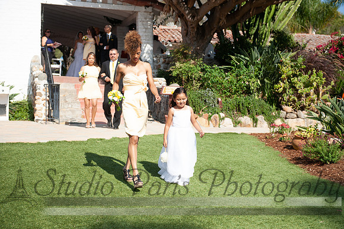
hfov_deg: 32.4
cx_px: 172
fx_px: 592
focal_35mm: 62
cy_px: 114
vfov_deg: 21.9
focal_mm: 62
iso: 200
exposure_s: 1/2000
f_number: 3.5
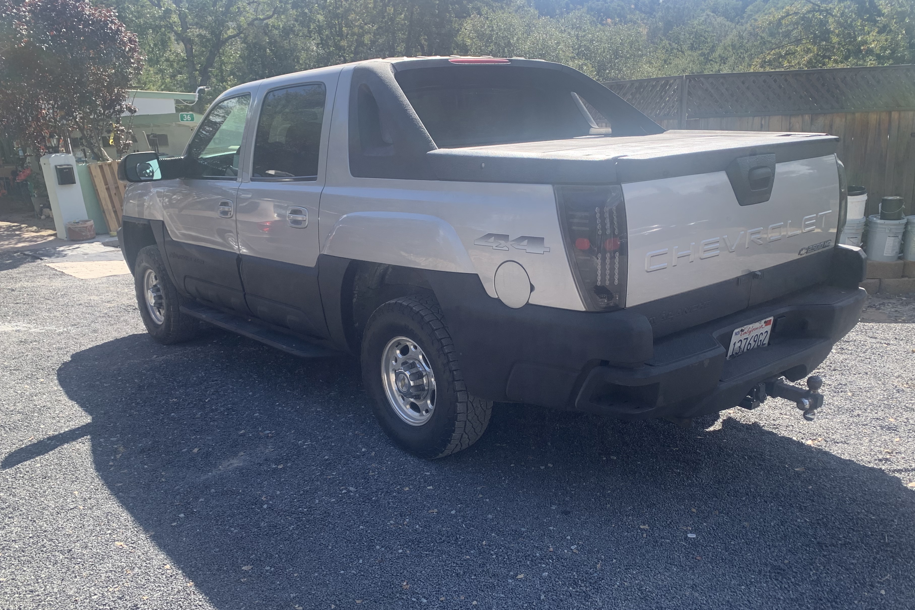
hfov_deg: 61.9
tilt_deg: -17.3
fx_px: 762
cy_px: 349
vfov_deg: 43.5
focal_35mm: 30
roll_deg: +3.2
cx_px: 476
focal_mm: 4.25
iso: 25
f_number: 1.8
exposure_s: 1/531
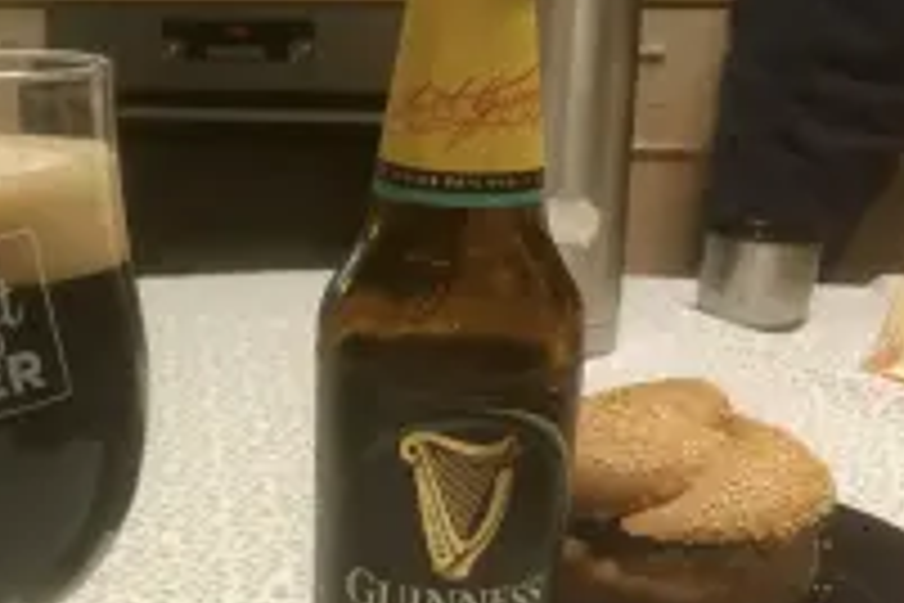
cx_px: 216
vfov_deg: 22.3
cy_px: 486
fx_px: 1507
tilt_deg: -20.9
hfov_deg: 32.7
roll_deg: +1.1
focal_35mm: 60
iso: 200
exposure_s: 1/20
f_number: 2.2
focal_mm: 4.15
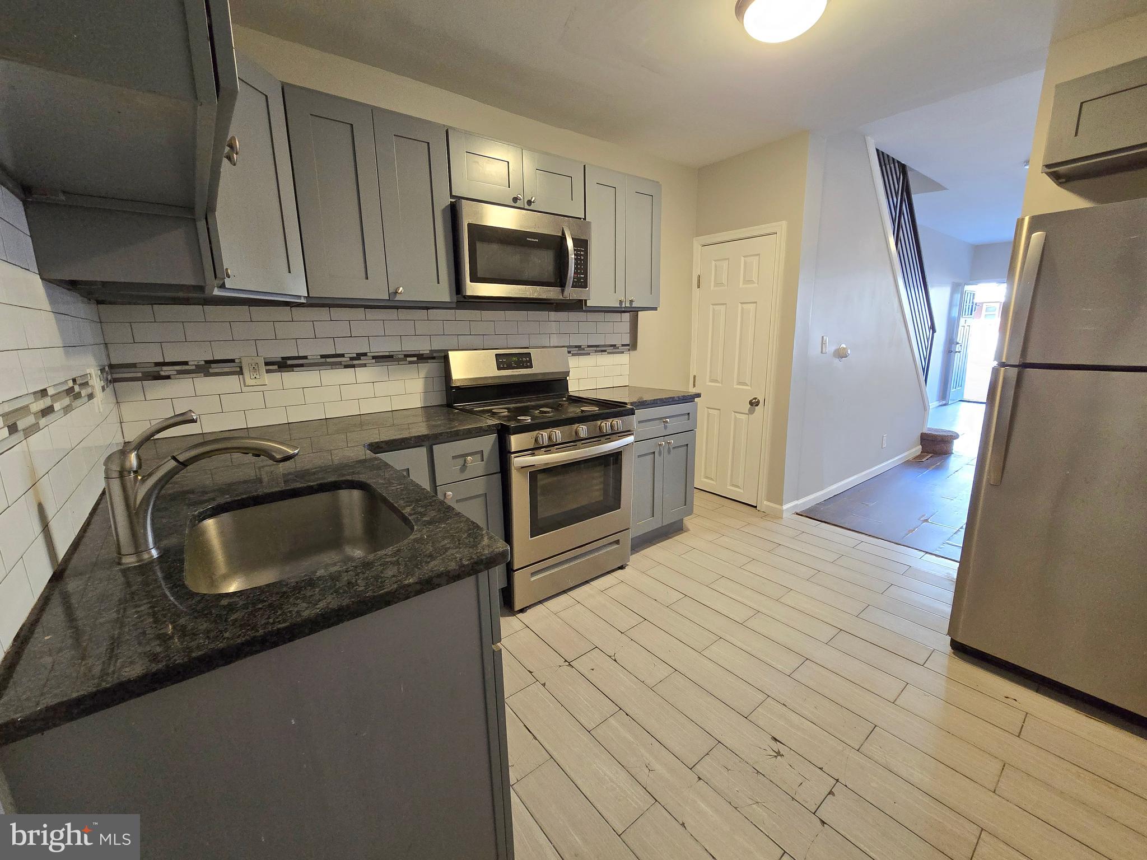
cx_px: 574
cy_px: 430
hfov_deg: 106.2
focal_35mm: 13
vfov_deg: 89.9
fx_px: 431
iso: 400
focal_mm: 2.2
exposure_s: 1/60
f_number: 2.2
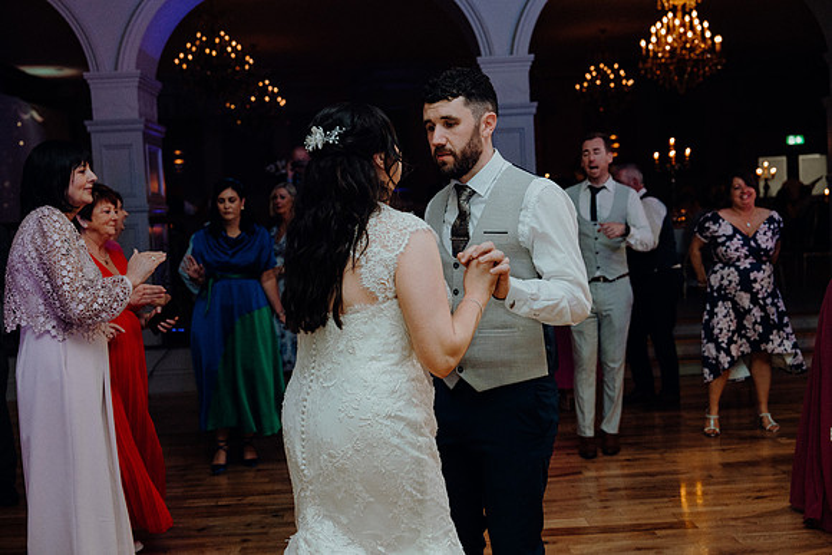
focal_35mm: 43
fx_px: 994
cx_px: 416
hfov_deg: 45.4
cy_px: 278
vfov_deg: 31.2
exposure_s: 1/200
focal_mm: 43
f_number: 3.5
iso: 2500
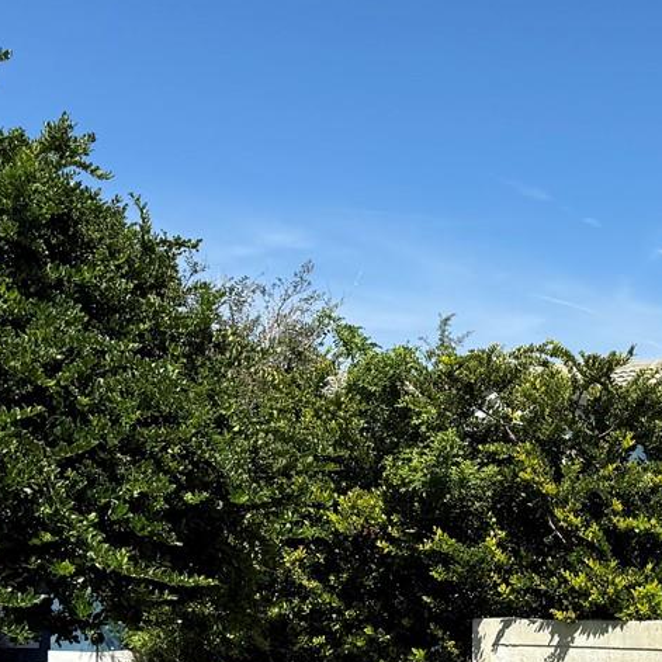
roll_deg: +0.1
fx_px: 1558
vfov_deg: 23.8
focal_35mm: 72
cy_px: 488
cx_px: 613
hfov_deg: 23.3
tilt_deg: +3.8
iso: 80
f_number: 1.78
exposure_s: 1/4673
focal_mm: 6.76
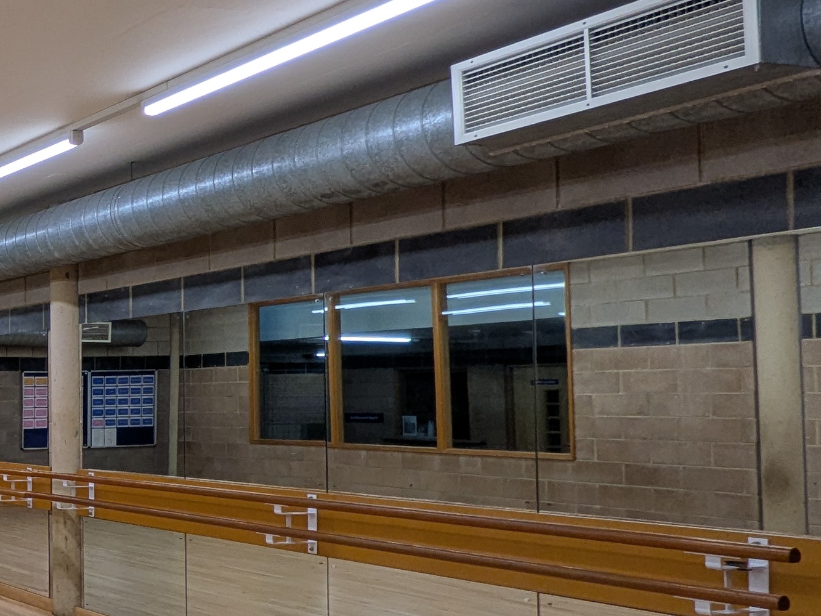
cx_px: -341
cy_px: 384
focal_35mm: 42
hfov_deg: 30.5
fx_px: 996
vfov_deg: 34.2
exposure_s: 1/149
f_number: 2.2
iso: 52
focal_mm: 1.85
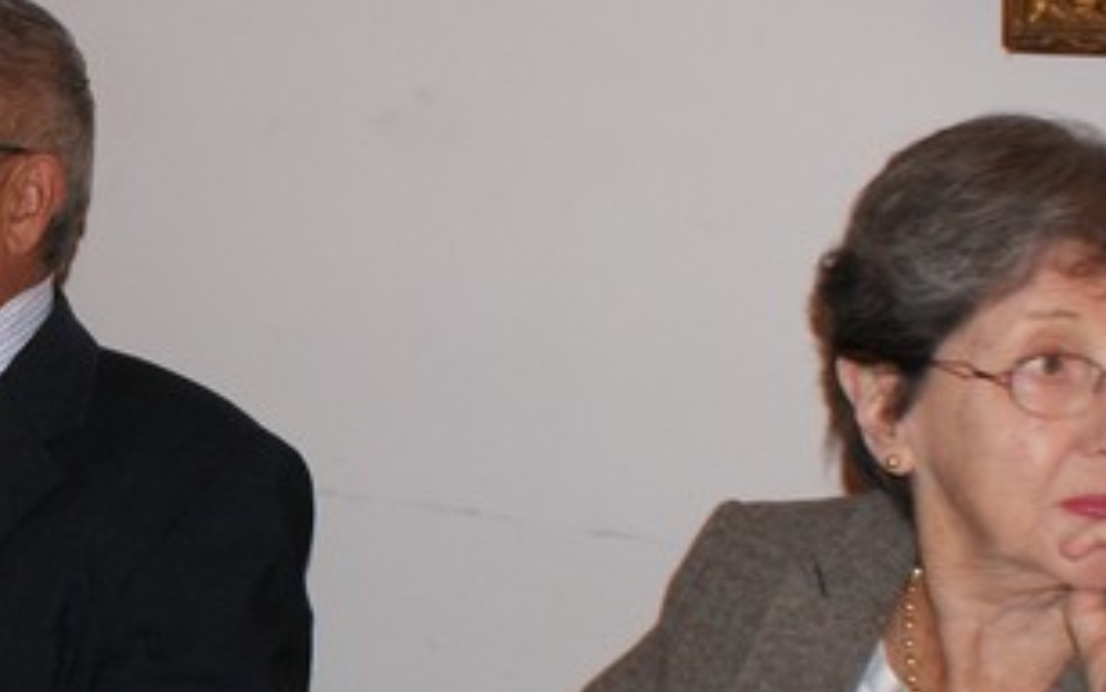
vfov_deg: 14.2
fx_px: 2774
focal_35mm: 92
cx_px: -94
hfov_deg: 21.5
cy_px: 423
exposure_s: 1/60
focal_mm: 18
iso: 400
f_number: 5.6
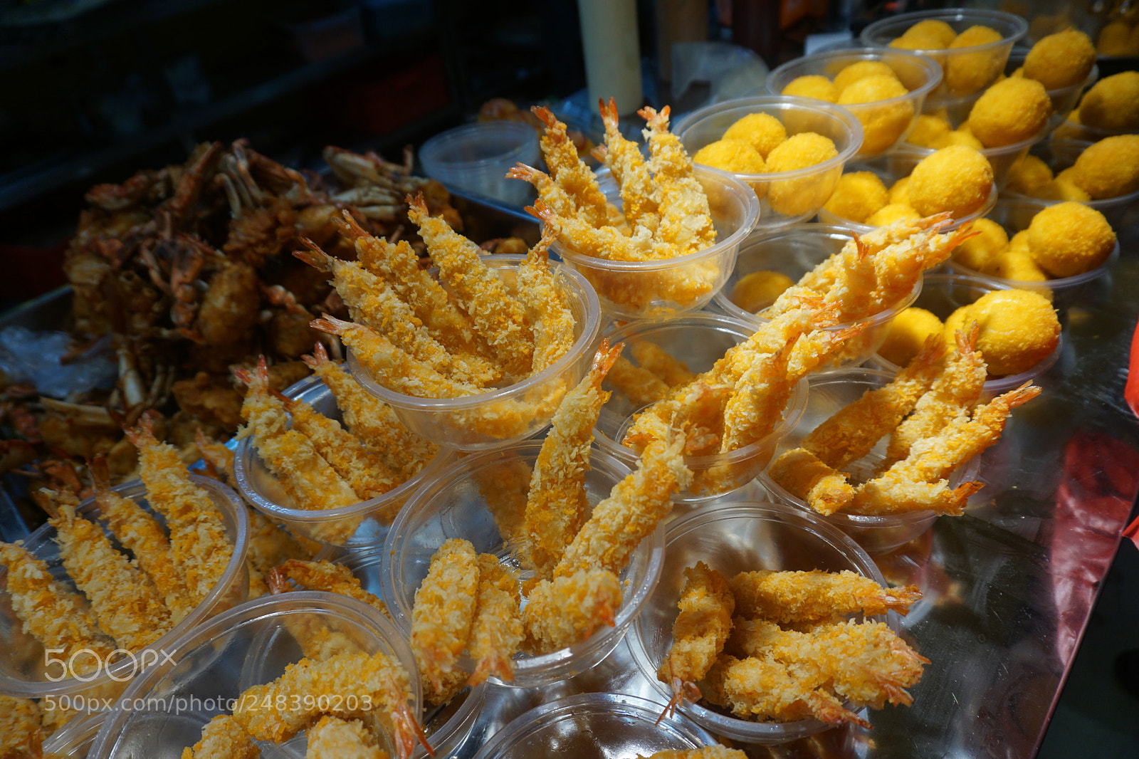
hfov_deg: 73.8
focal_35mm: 24
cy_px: 380
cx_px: 570
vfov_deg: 53.1
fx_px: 759
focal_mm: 16
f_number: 4
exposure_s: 1/160
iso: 200
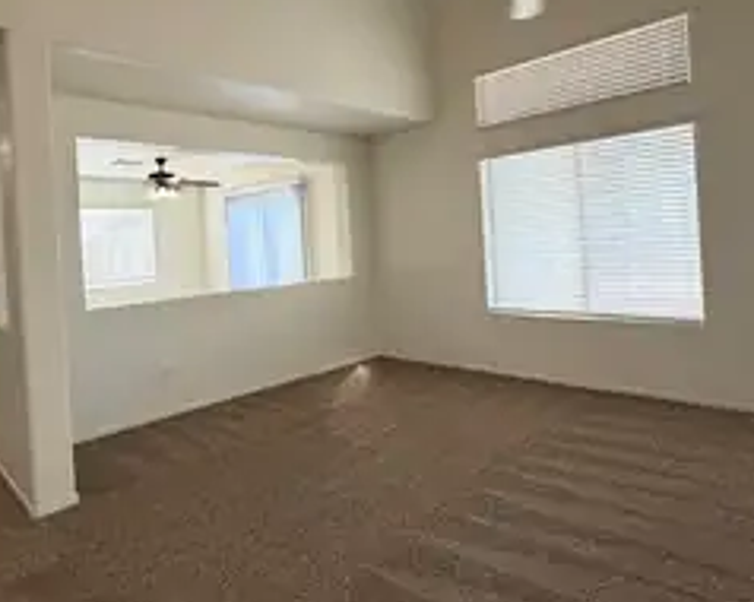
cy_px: 241
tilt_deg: +0.2
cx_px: 434
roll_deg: +2.7
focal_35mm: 23
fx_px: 513
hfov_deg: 72.2
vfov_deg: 60.3
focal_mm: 2.22
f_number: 2.2
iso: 125
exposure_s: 1/120
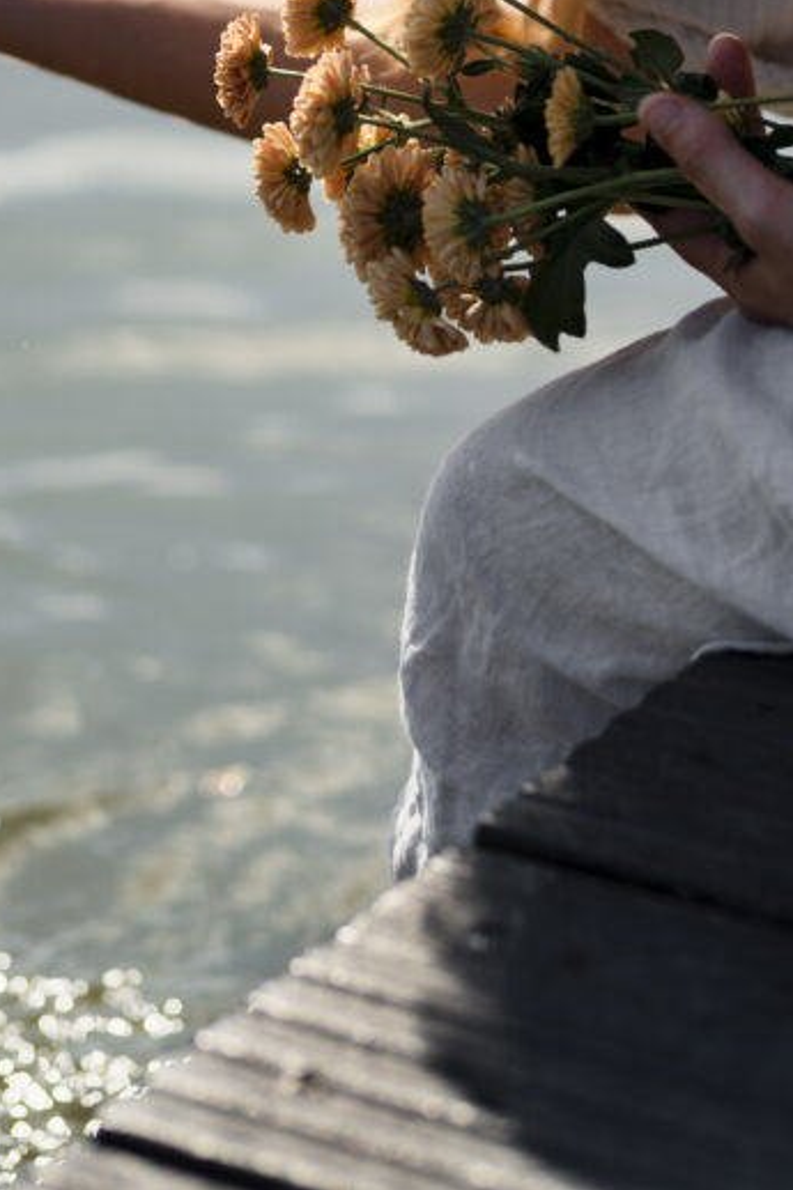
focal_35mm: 189
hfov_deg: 7.3
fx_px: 6249
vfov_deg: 10.7
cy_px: -125
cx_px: 172
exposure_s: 1/3200
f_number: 2
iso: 64
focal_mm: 85
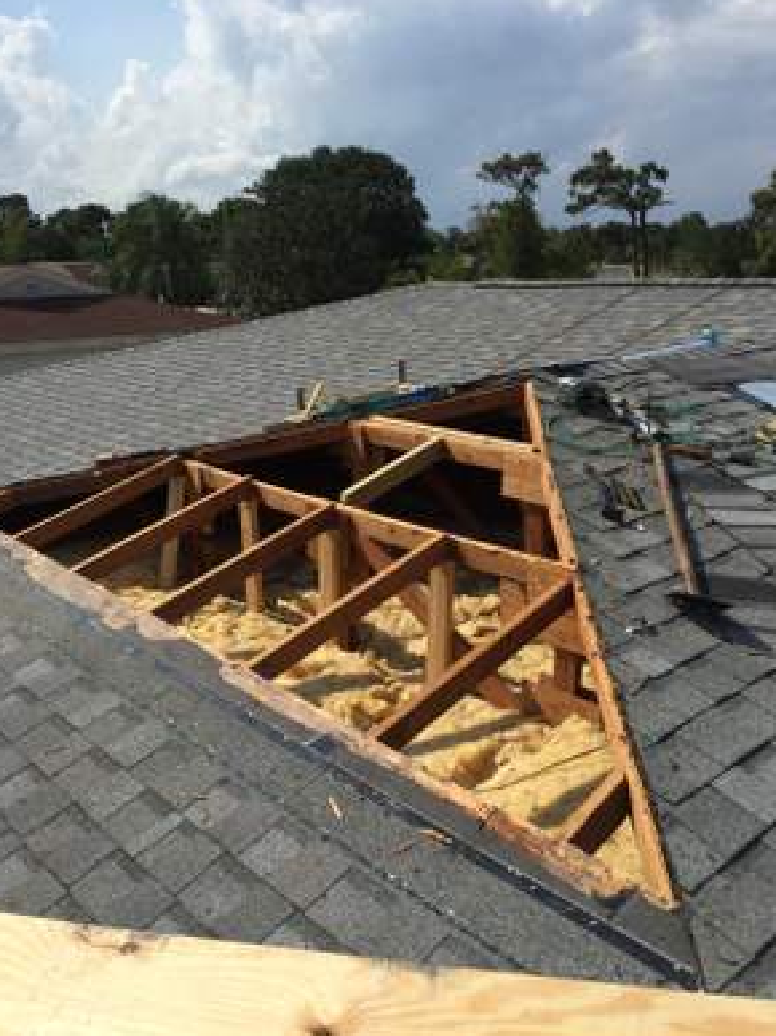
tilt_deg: -18.8
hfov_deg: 46.8
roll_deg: +0.9
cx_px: 385
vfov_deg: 60.0
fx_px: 897
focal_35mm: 30
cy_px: 509
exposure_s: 1/3300
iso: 32
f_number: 2.2
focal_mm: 4.15
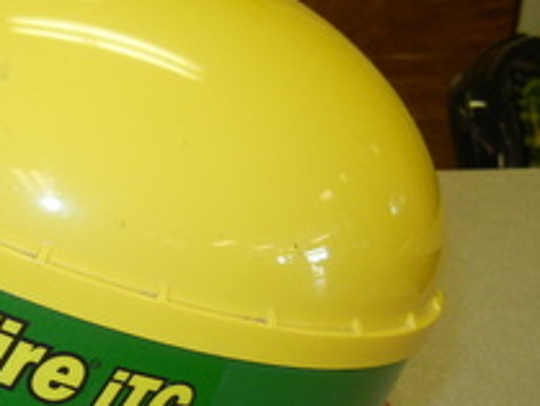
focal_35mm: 78
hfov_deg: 23.4
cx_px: -57
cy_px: 341
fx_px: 1217
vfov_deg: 18.7
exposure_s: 1/30
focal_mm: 5.4
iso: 200
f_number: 3.5
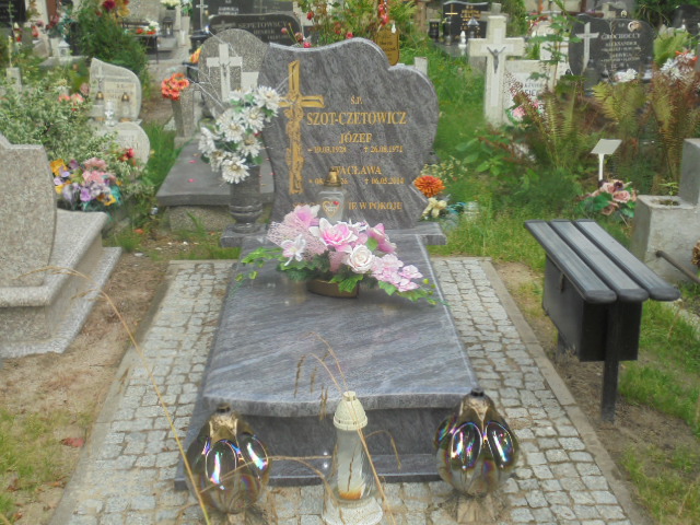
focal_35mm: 43
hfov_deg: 43.9
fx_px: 870
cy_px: 262
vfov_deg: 33.6
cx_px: 350
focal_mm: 7.8
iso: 100
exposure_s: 1/100
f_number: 4.5
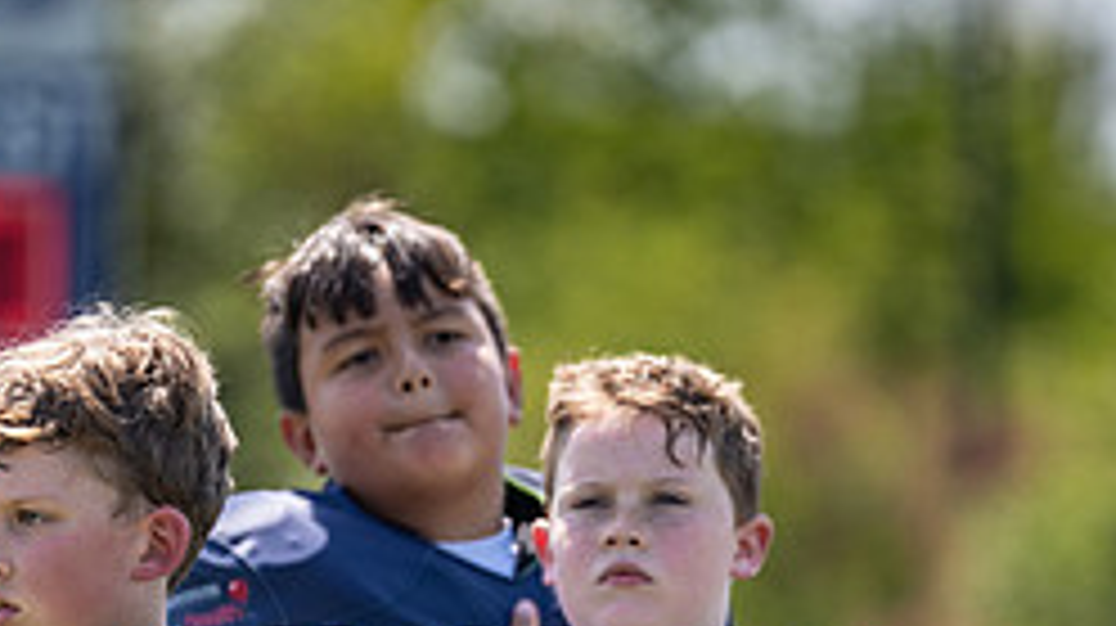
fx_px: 16350
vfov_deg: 2.2
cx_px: 508
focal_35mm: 553
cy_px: 766
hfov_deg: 3.9
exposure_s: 1/800
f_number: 2.8
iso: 100
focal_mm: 200
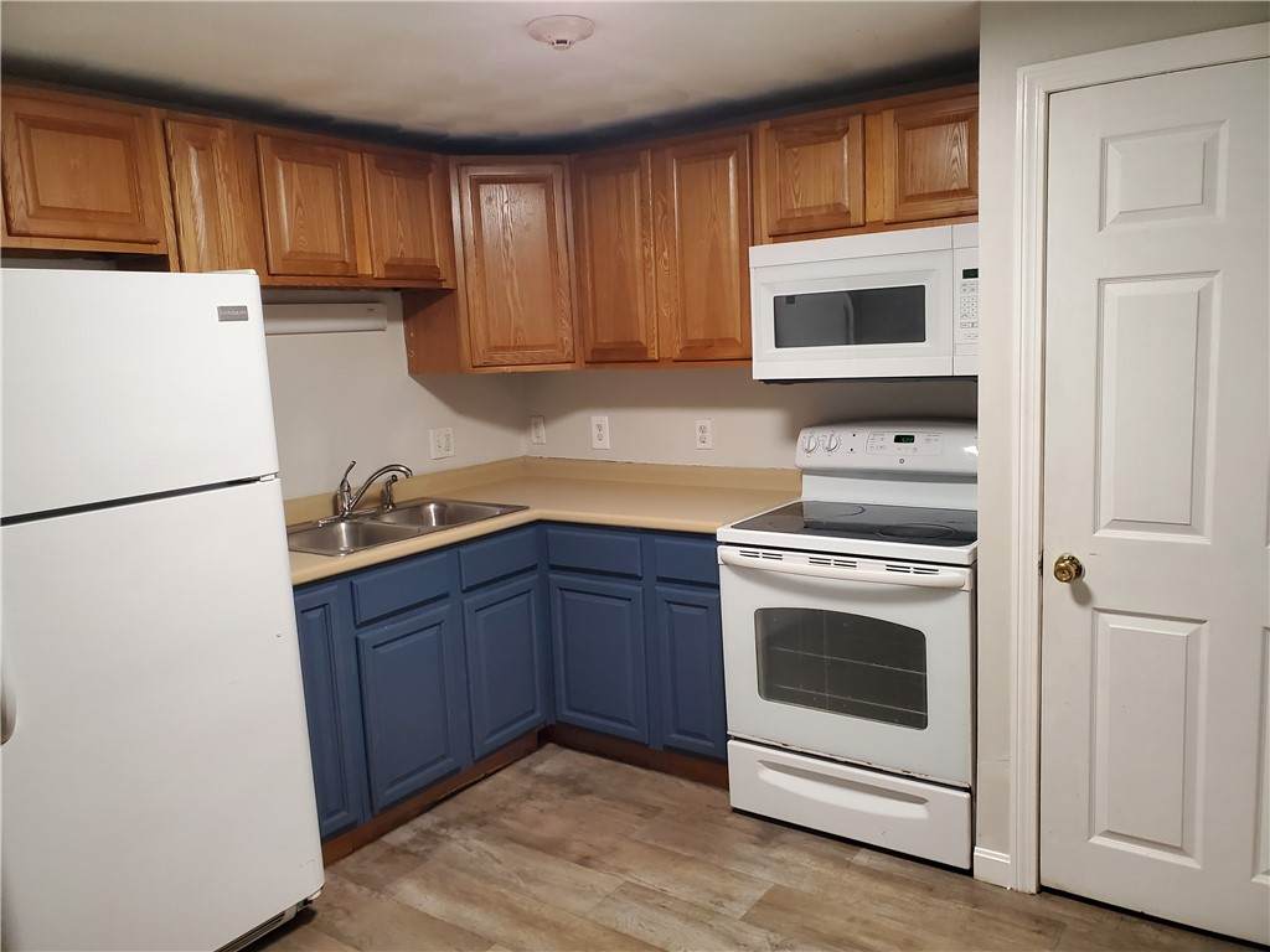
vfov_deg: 53.1
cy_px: 476
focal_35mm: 26
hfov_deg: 67.3
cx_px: 635
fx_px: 954
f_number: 2.4
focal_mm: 4.3
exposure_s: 1/40
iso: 400
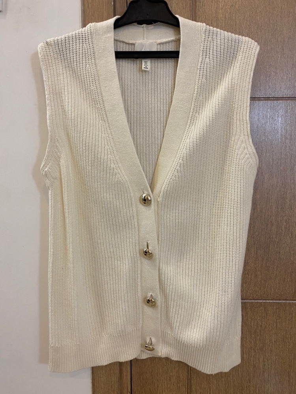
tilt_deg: -5.2
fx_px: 296
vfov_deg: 67.3
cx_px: 148
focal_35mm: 26
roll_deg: -0.8
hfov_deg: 53.1
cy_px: 197
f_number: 1.8
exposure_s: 1/50
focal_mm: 4.25
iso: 250
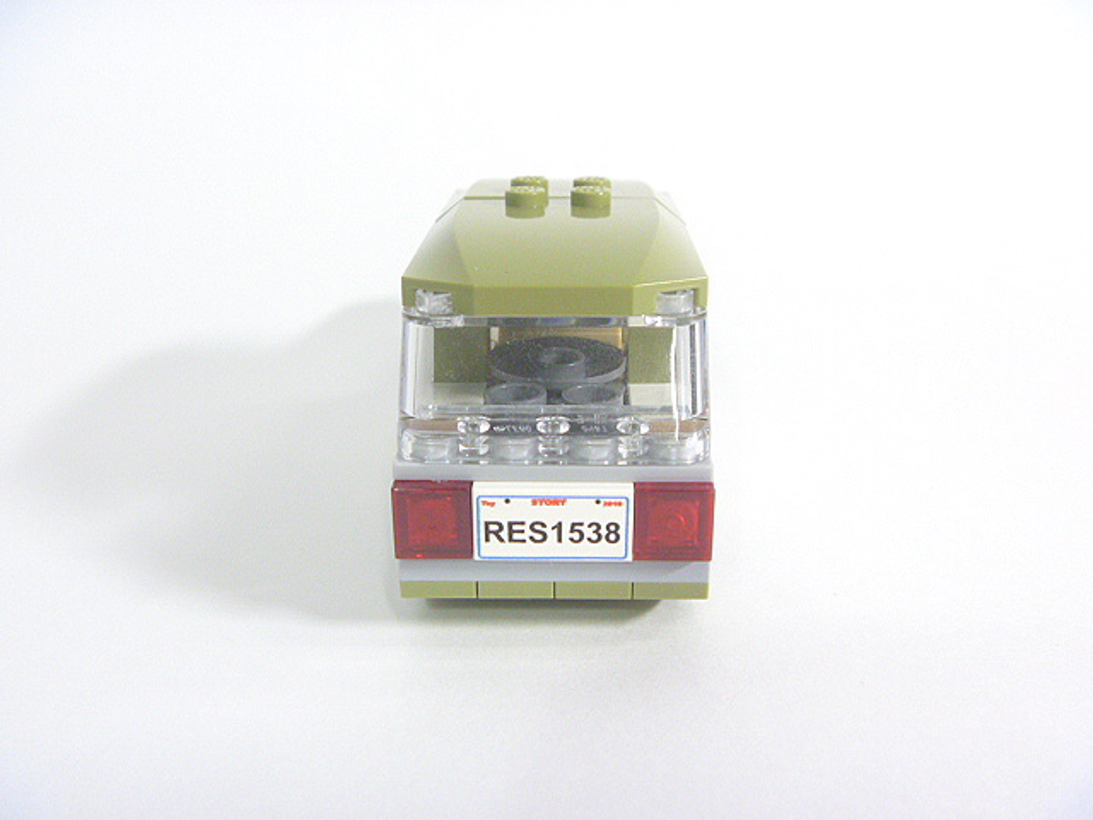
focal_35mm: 35
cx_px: 546
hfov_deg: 52.6
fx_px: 1105
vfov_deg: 40.7
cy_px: 410
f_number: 3.5
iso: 400
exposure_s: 1/30
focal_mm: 6.3
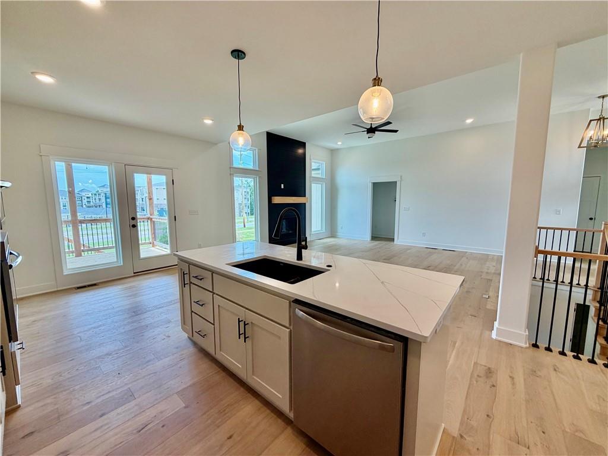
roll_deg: -0.3
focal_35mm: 14
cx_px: 304
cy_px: 228
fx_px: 246
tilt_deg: -6.3
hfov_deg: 102.1
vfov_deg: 85.7
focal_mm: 2.22
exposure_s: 1/120
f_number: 2.2
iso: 80
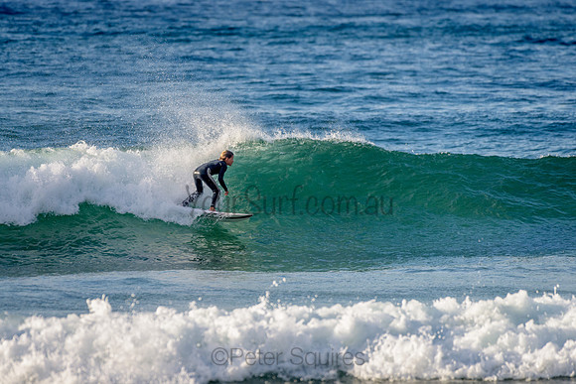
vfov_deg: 2.2
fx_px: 9809
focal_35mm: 613
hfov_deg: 3.4
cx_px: 223
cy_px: 195
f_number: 5.6
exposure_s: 1/1250
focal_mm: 500
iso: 200
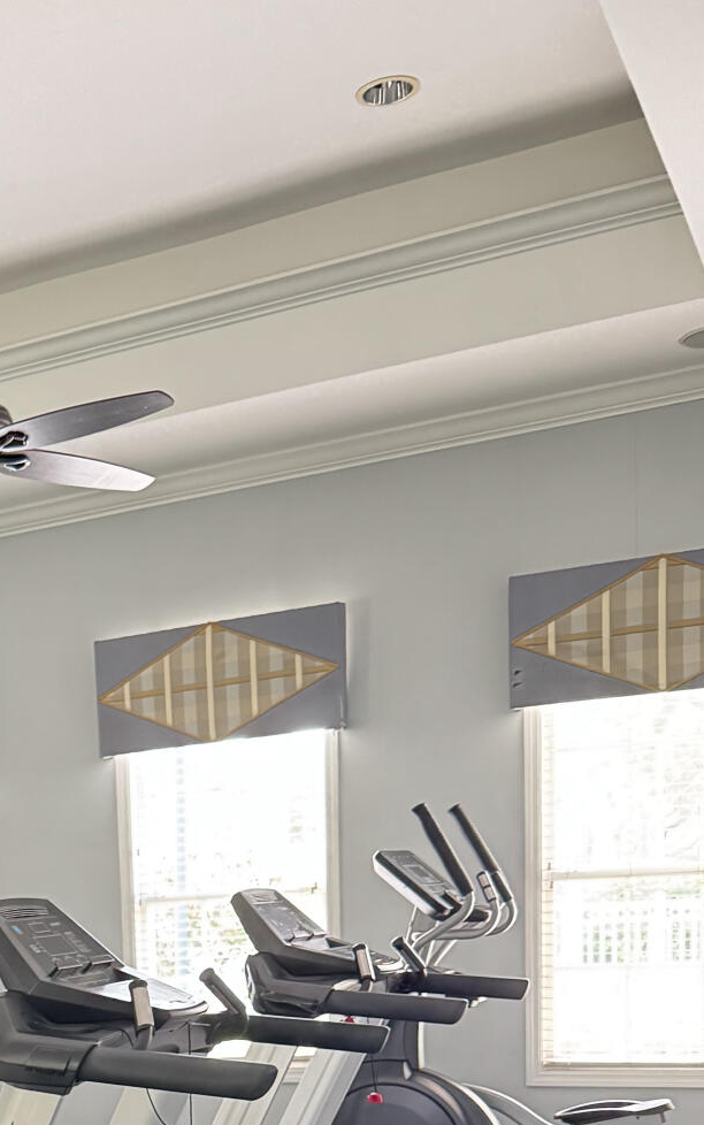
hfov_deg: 23.0
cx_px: -121
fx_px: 1595
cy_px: 1123
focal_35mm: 52
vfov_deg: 35.2
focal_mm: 6.8
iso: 1000
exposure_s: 1/40
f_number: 1.8
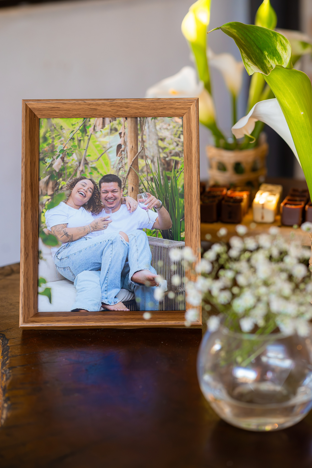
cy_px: 234
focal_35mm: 84
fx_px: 1092
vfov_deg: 24.2
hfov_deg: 16.3
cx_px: 156
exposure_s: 1/200
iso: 1250
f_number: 2.8
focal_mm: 56
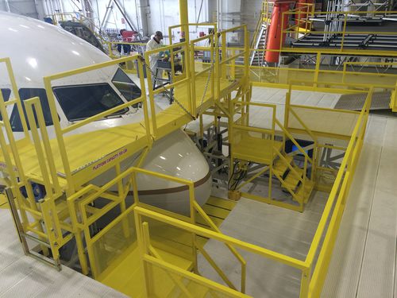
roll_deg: +1.5
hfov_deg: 61.7
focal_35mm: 29
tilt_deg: -25.4
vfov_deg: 48.2
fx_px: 333
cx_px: 198
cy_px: 149
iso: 64
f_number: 2.2
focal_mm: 4.15
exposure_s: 1/120
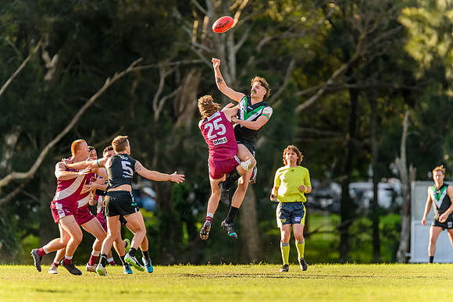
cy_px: 151
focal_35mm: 424
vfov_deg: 3.2
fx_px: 5340
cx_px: 226
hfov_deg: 4.9
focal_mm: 420
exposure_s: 1/2500
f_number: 4
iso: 3200
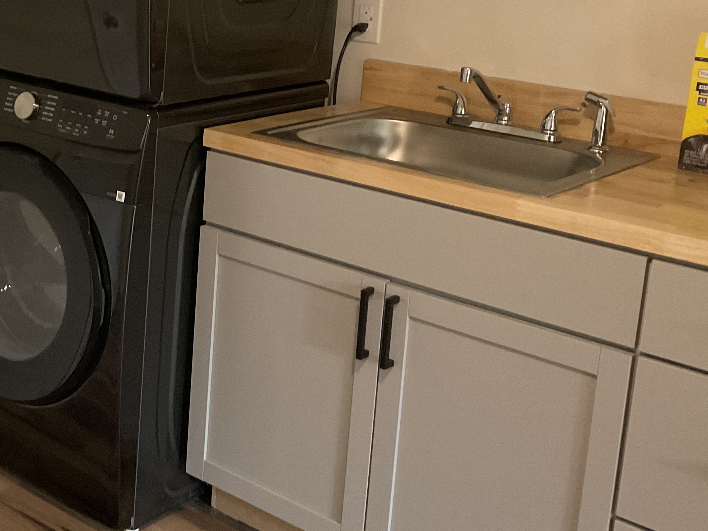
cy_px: 107
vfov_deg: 24.8
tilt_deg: -11.4
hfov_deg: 31.6
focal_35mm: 58
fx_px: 1186
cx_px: 63
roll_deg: -2.3
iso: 320
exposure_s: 1/40
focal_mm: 3
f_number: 1.8
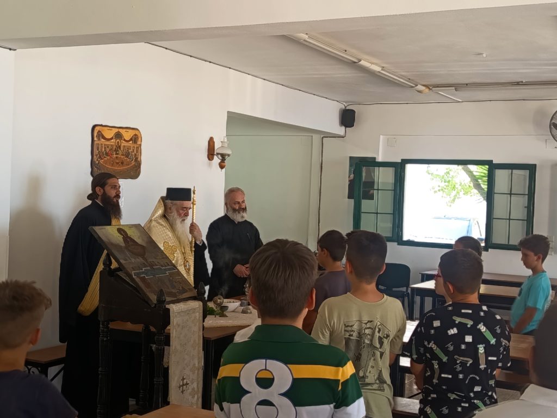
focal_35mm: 51
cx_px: 278
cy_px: 209
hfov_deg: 37.5
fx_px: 821
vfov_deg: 28.6
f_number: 1.7
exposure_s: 1/50
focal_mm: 5.24
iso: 266
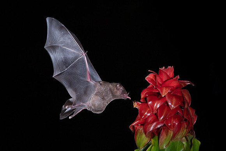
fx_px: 1666
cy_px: 68
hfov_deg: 7.8
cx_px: 118
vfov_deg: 5.2
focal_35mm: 265
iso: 800
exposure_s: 1/200
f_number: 8
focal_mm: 155
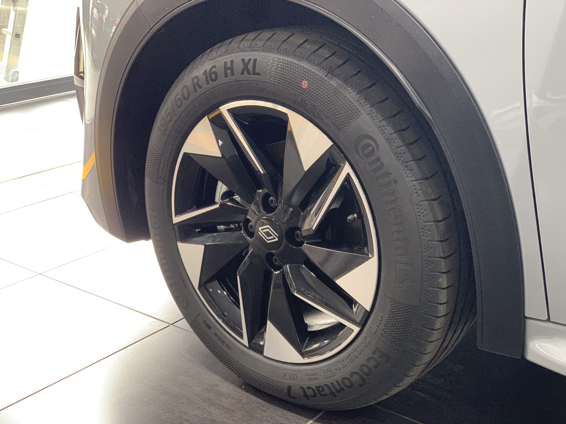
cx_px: 283
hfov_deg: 36.8
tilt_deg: -18.8
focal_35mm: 52
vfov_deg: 28.0
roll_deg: +0.1
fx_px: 850
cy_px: 212
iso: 250
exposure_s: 1/50
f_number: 2.4
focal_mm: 6
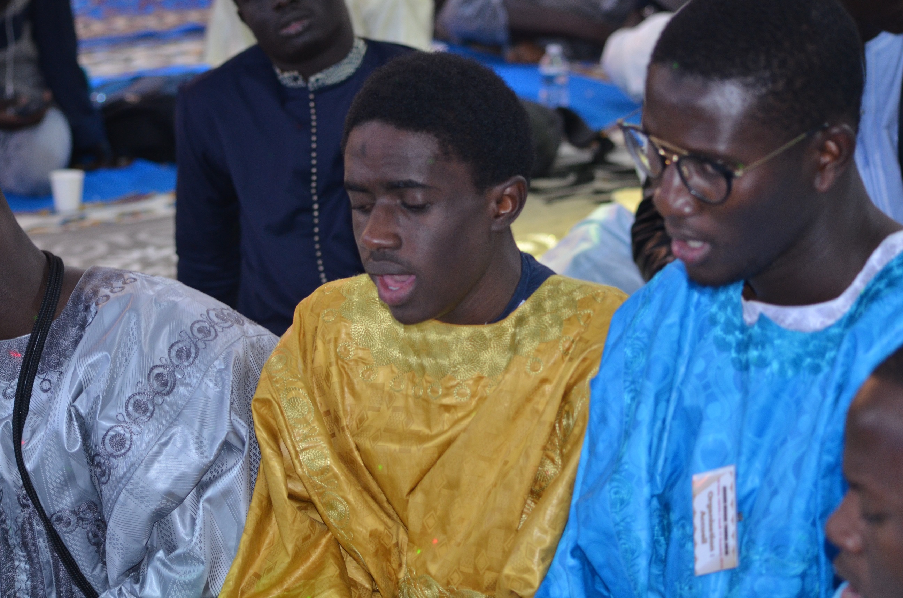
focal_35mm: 105
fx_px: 2628
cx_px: 452
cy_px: 299
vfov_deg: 13.0
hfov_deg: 19.5
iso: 800
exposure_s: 1/60
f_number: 4
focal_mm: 70
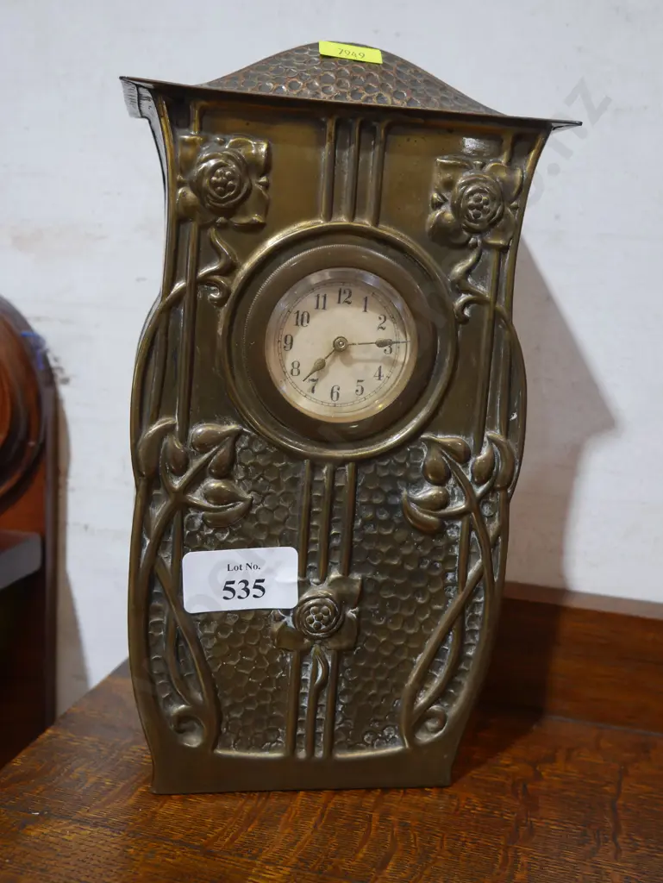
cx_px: 332
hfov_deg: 39.7
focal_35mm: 36
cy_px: 442
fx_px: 919
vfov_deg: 51.3
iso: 500
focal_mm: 18
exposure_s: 1/60
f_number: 4
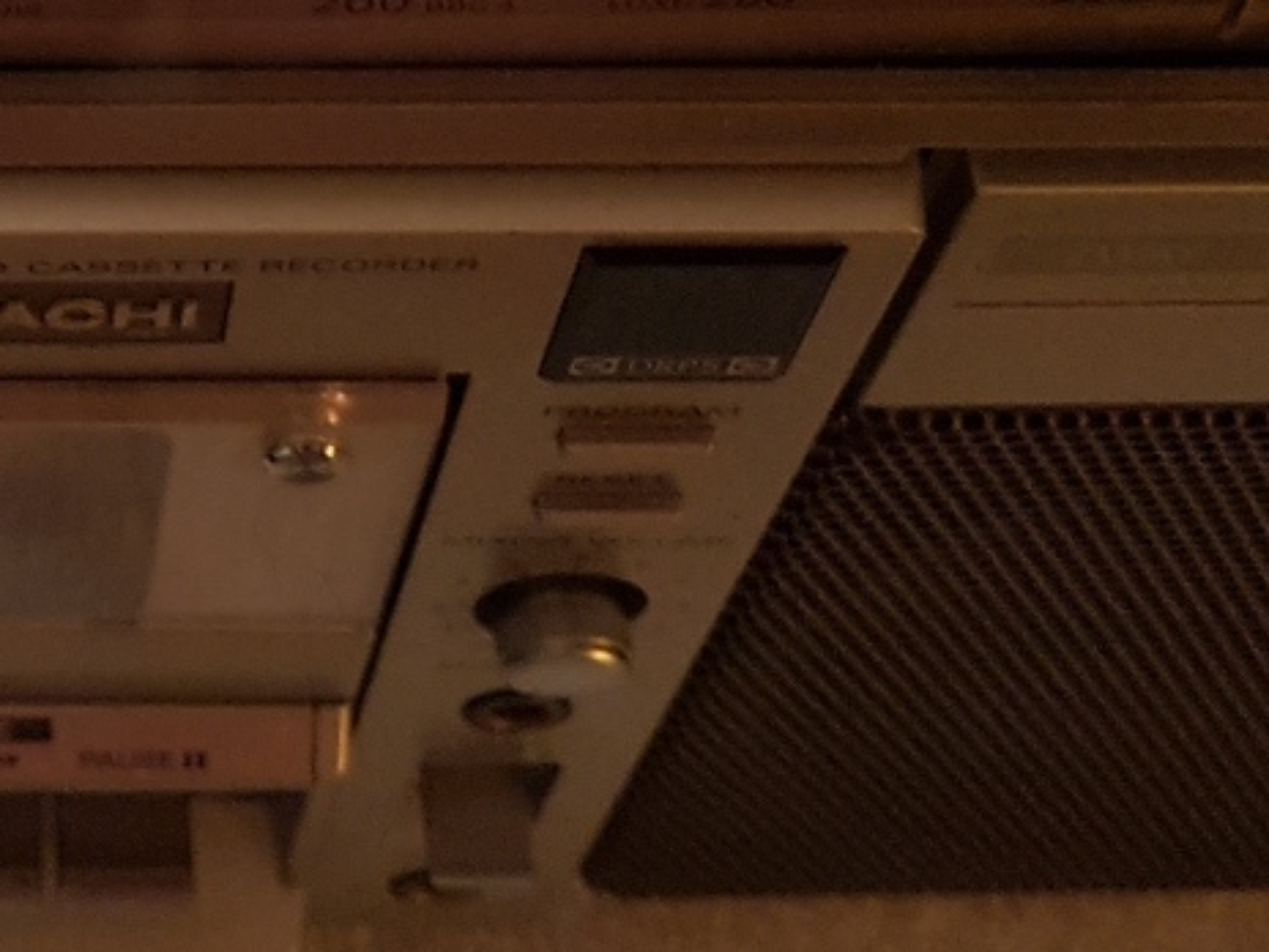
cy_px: -326
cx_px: -122
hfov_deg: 23.2
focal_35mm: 79
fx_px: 2896
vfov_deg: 17.4
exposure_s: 1/25
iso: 200
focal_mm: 4.2
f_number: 1.7
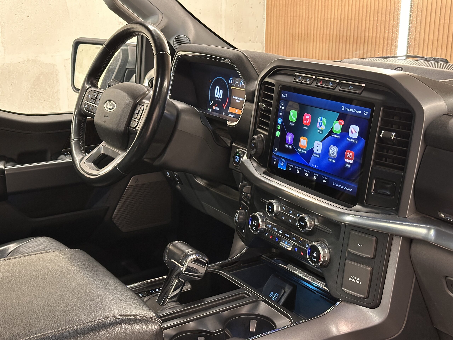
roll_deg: -0.4
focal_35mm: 48
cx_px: 226
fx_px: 628
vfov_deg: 30.3
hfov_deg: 39.7
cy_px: 170
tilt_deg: -16.0
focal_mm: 6.86
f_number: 1.78
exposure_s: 1/20
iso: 640
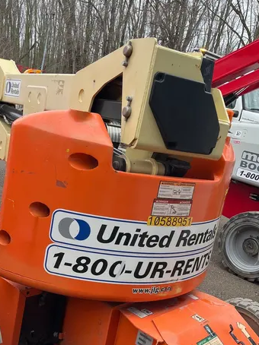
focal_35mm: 42
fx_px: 419
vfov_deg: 44.5
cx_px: 104
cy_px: 215
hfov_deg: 34.2
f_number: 1.6
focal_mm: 5.1
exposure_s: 1/283
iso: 40
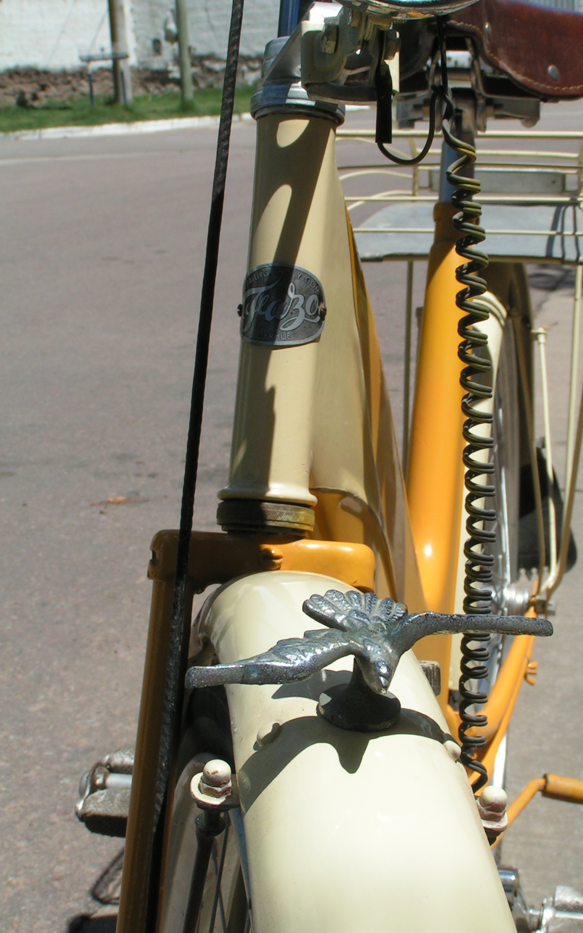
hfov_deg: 19.4
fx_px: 1703
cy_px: 467
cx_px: 340
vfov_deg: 30.6
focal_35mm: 67
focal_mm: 9.7
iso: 50
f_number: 7.1
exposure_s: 1/500
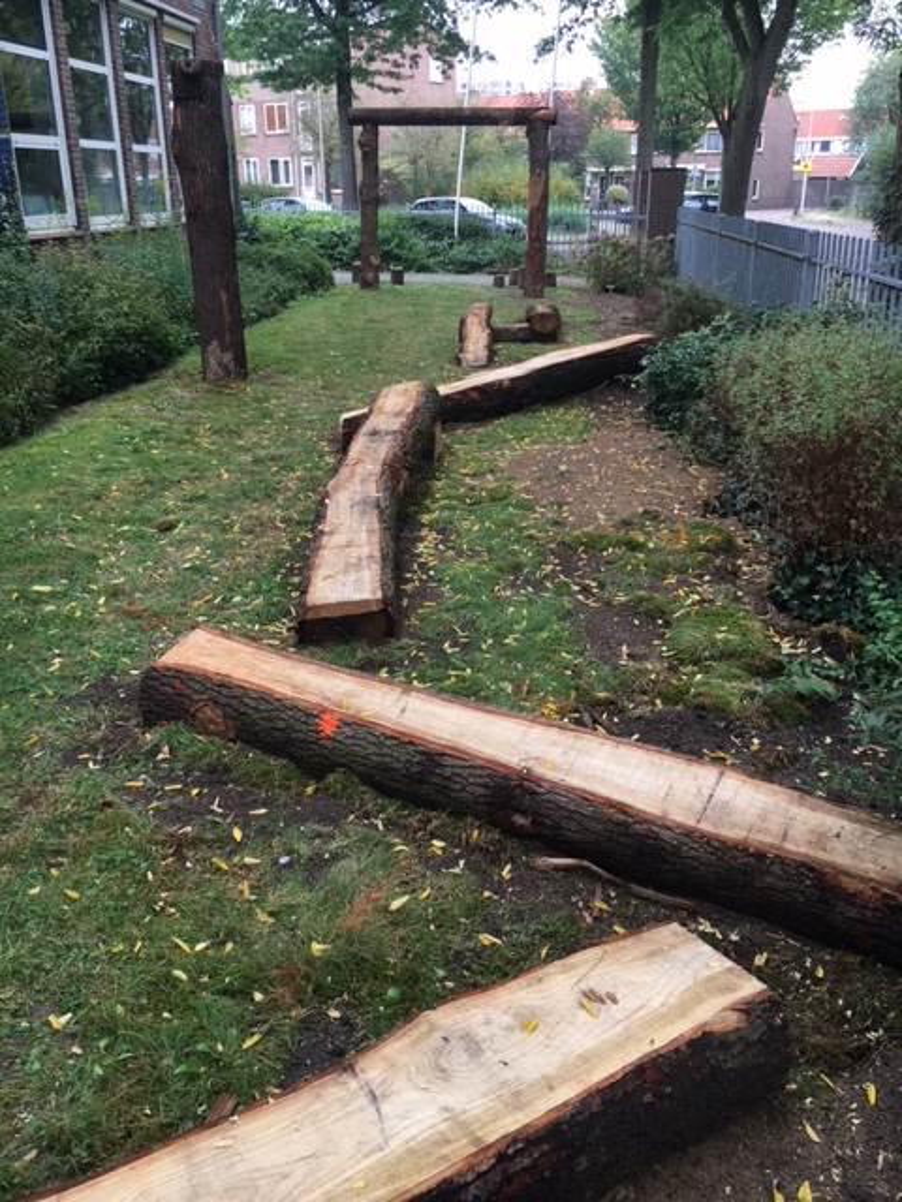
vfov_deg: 61.7
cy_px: 601
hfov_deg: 48.2
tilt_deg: -22.1
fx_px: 1008
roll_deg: -1.1
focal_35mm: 29
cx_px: 451
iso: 25
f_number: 2.2
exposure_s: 1/113
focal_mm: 4.15
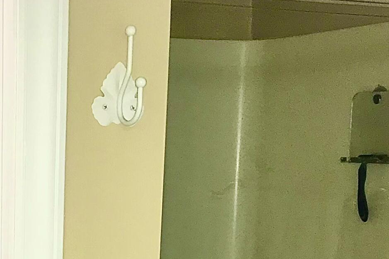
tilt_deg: -12.3
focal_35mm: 93
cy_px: 410
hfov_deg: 21.2
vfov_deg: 13.7
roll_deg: -0.2
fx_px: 1005
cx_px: -2
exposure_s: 1/40
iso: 20
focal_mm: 3.99
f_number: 1.8
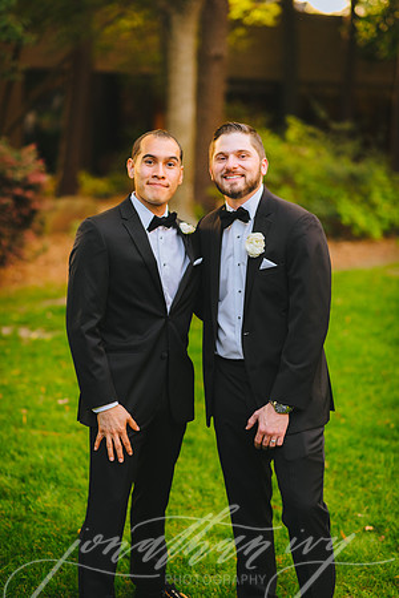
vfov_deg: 23.9
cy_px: 299
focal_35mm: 85
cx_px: 200
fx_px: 1413
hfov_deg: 16.1
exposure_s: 1/250
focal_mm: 85
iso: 500
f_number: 2.2
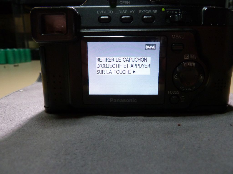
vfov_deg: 54.9
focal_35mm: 25
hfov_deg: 69.4
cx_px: 116
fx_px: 168
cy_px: 87
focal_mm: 4.1
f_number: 3.3
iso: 250
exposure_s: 1/30
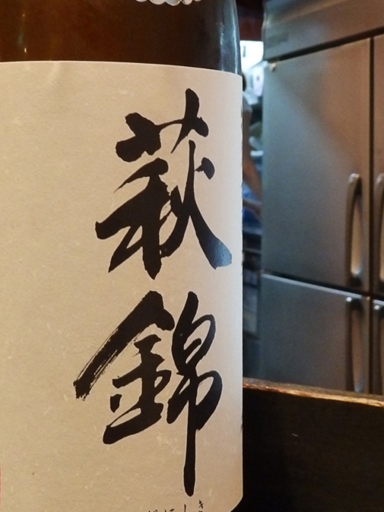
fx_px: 562
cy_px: 282
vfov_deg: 48.9
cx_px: 197
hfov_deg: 37.7
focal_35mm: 38
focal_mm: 5.7
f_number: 3.7
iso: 800
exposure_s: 1/10
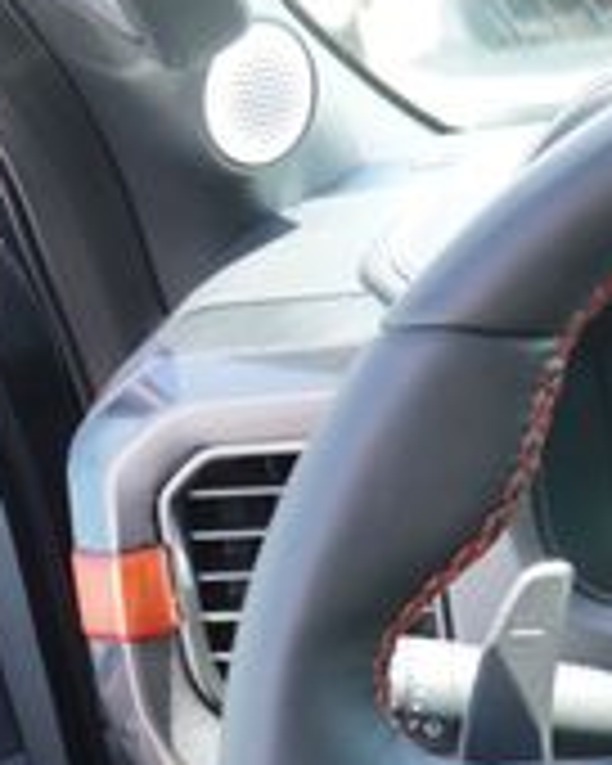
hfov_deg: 15.9
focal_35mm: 85
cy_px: 842
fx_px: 1924
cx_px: 1022
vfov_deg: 21.3
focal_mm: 16
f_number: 4
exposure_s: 1/60
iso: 160
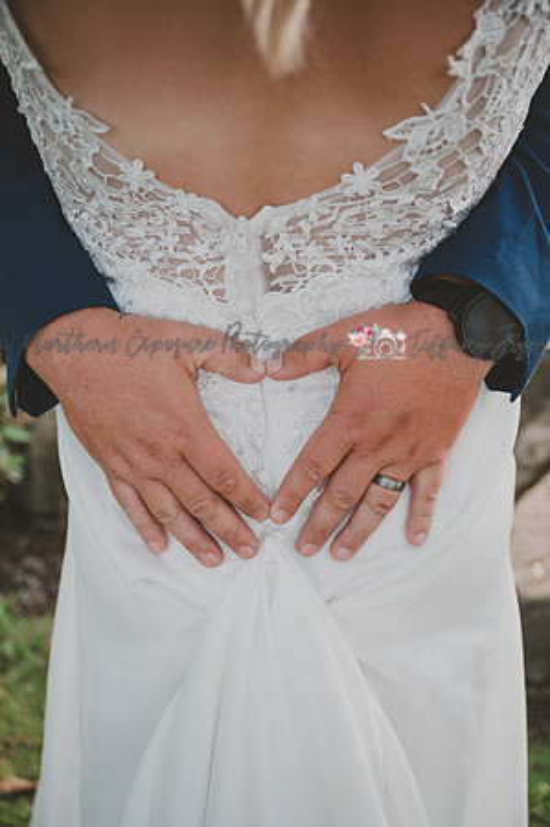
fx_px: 746
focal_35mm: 32
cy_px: 414
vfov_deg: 58.0
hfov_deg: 40.4
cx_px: 275
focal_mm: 32.5
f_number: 2.8
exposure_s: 1/125
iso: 1250
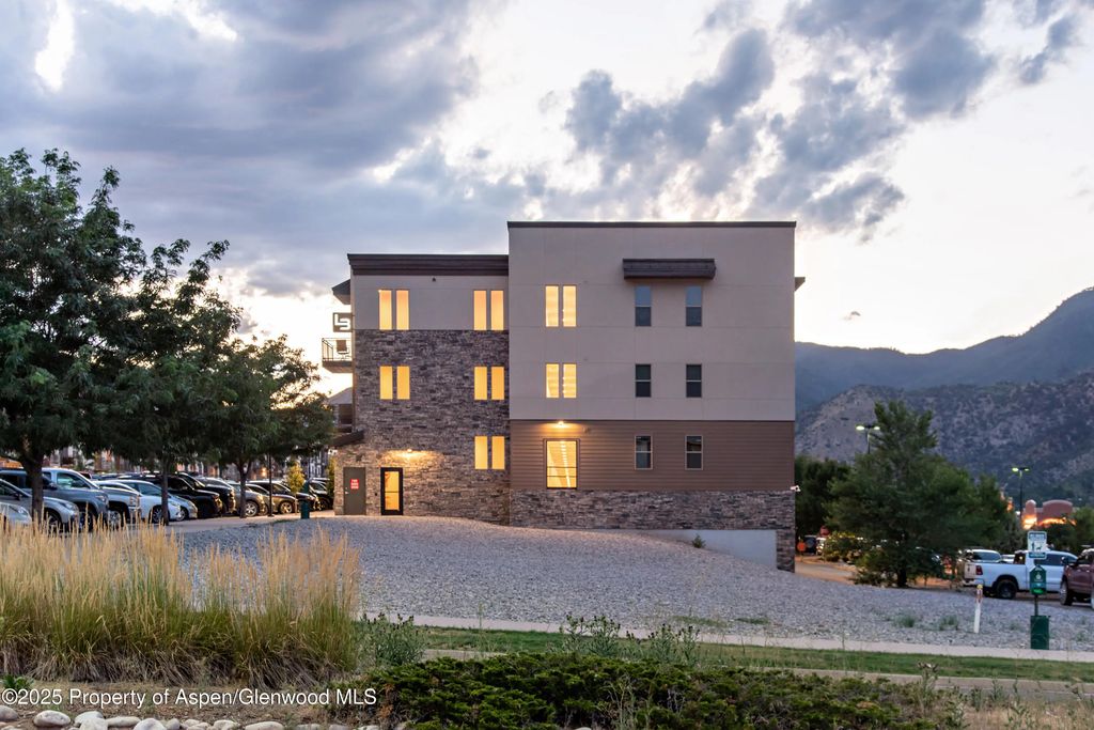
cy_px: 365
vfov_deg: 29.3
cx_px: 547
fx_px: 1398
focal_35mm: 46
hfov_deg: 42.7
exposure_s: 1/5
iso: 500
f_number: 7.1
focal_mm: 46
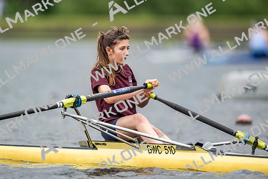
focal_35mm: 600
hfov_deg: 3.4
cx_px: 134
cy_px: 90
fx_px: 4468
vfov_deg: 2.3
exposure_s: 1/2500
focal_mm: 600
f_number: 4
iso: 560
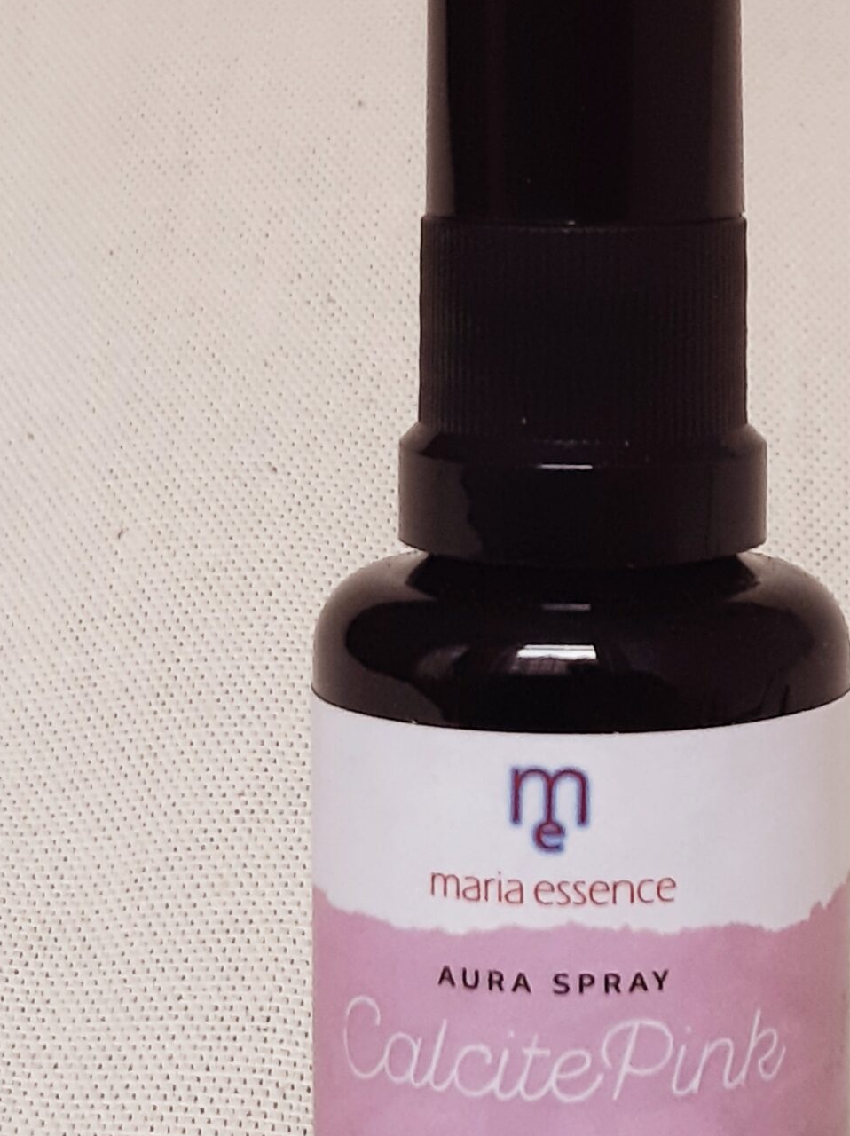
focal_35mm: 52
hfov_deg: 27.8
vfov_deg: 36.7
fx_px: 1705
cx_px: 587
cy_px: 690
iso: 80
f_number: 1.7
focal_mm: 3.93
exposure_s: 1/50
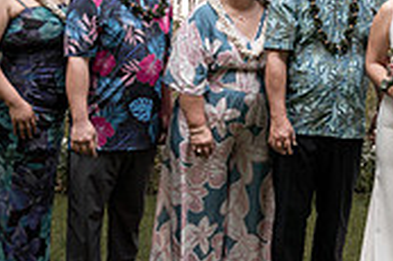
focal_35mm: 96
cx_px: 439
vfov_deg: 13.9
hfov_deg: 20.2
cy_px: -24
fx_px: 1047
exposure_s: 1/320
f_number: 3.5
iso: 200
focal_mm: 28
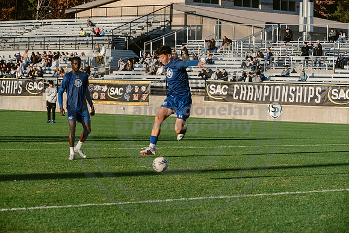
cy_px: 116
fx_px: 1309
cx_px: 174
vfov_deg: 10.2
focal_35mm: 135
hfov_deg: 15.2
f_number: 6.3
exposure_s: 1/4000
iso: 1250
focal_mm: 135
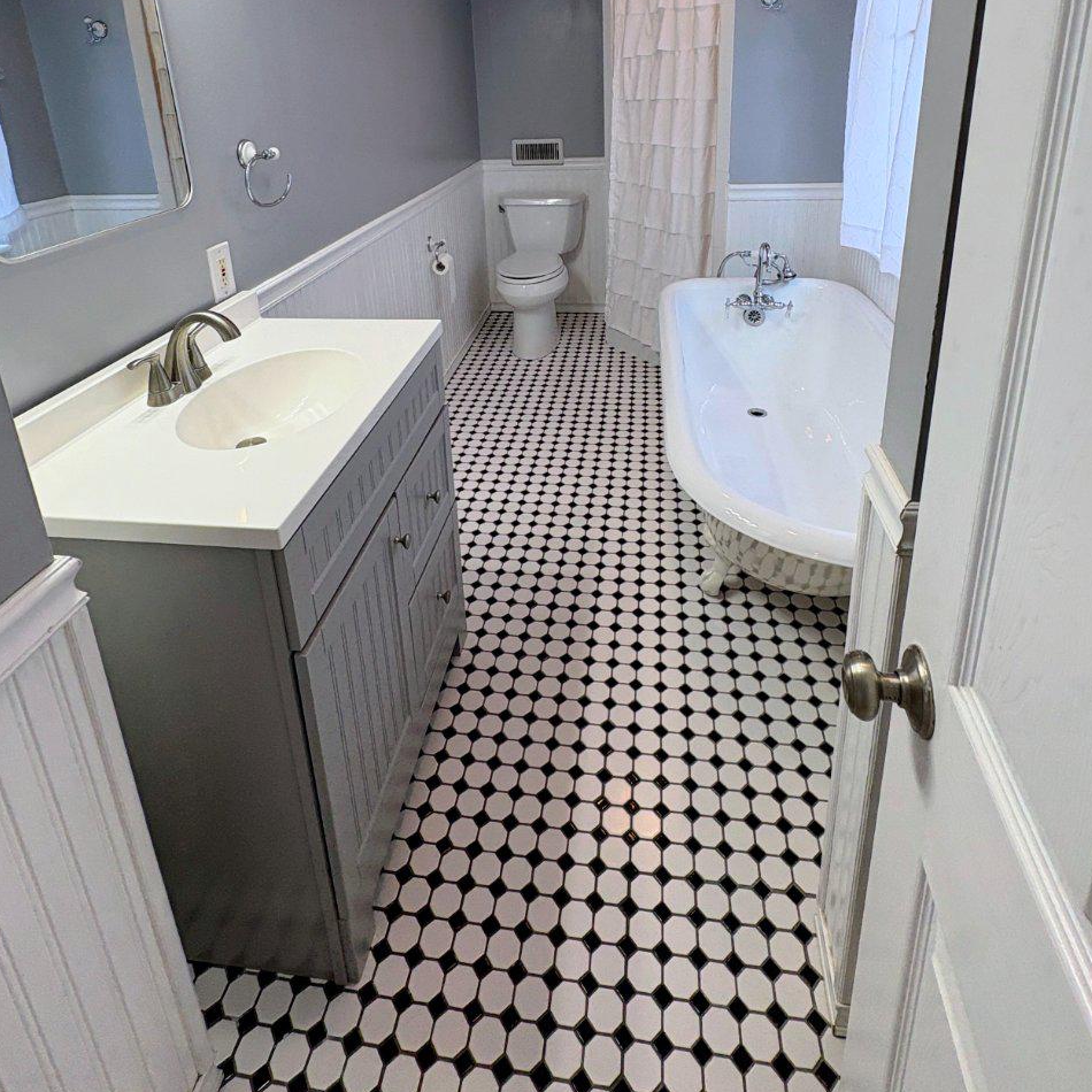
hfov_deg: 74.8
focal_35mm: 20
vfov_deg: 70.3
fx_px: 714
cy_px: 286
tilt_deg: -16.0
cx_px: 547
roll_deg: +2.2
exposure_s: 1/120
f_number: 2.2
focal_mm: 2.22
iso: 64
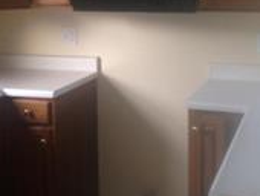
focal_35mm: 70
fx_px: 527
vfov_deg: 20.7
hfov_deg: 27.7
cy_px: 29
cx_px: 150
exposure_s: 1/20
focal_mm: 4.28
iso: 80
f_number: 2.4
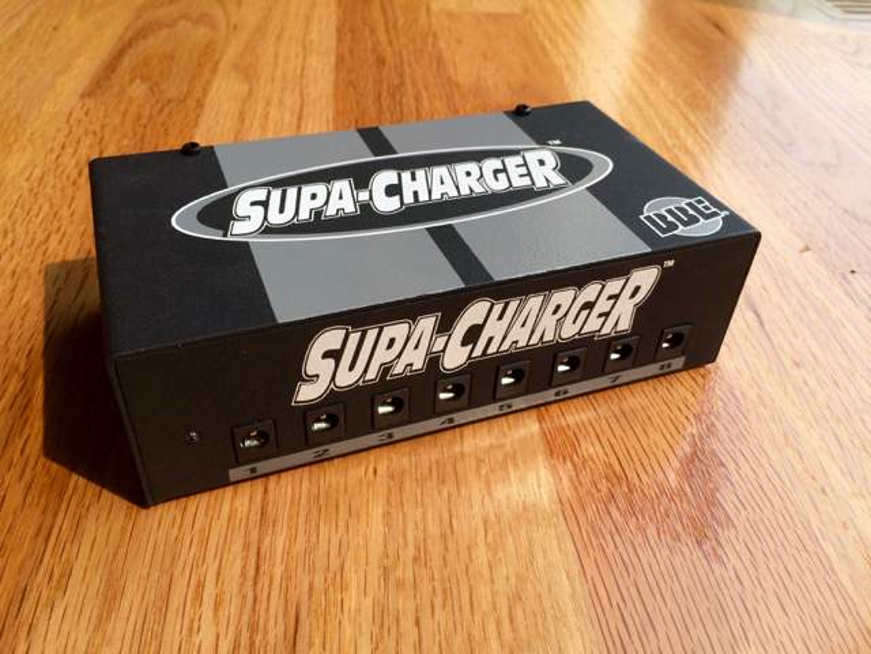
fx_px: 730
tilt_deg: -37.4
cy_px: 327
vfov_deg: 48.2
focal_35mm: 29
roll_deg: -1.9
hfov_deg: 61.7
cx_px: 436
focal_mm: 4.15
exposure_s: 1/466
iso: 32
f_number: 2.2
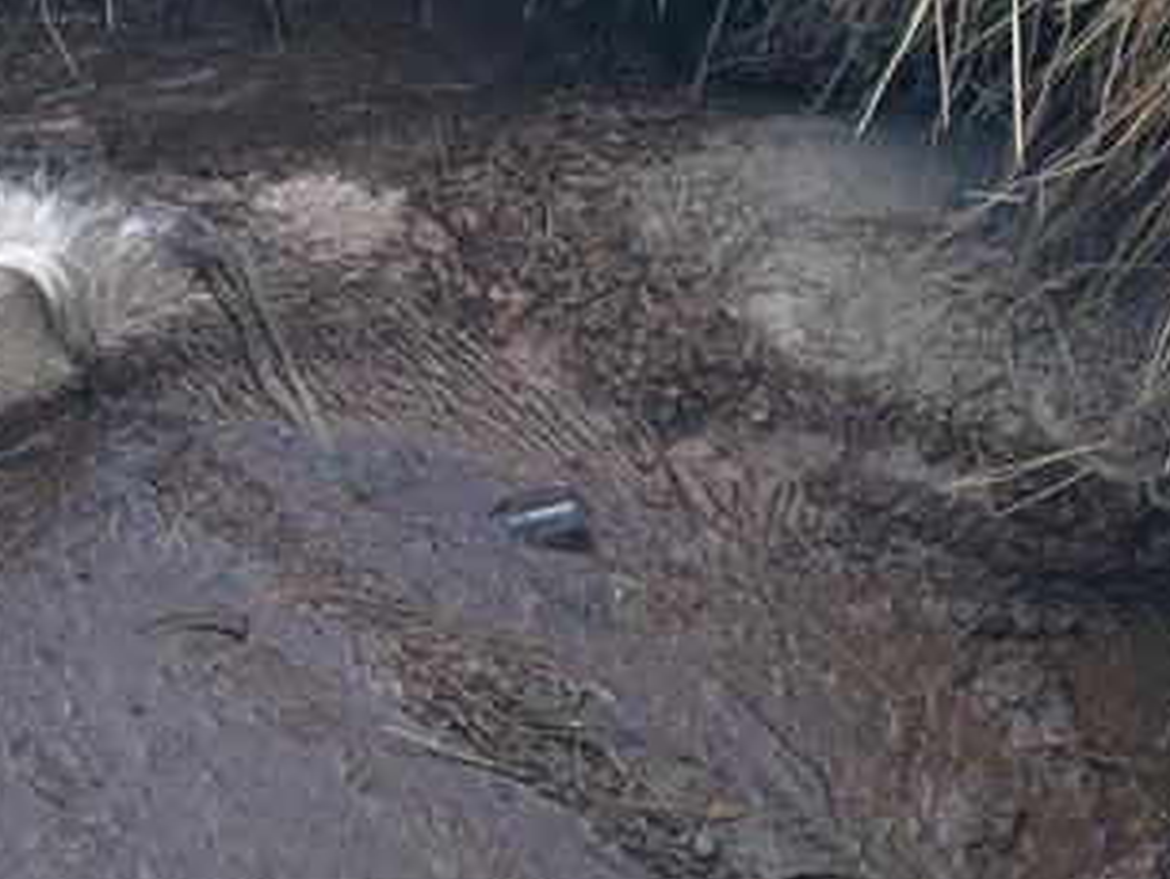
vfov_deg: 20.8
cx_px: 54
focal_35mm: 70
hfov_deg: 26.5
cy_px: 161
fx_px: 2368
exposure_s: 1/139
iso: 50
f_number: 2.4
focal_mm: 4.12
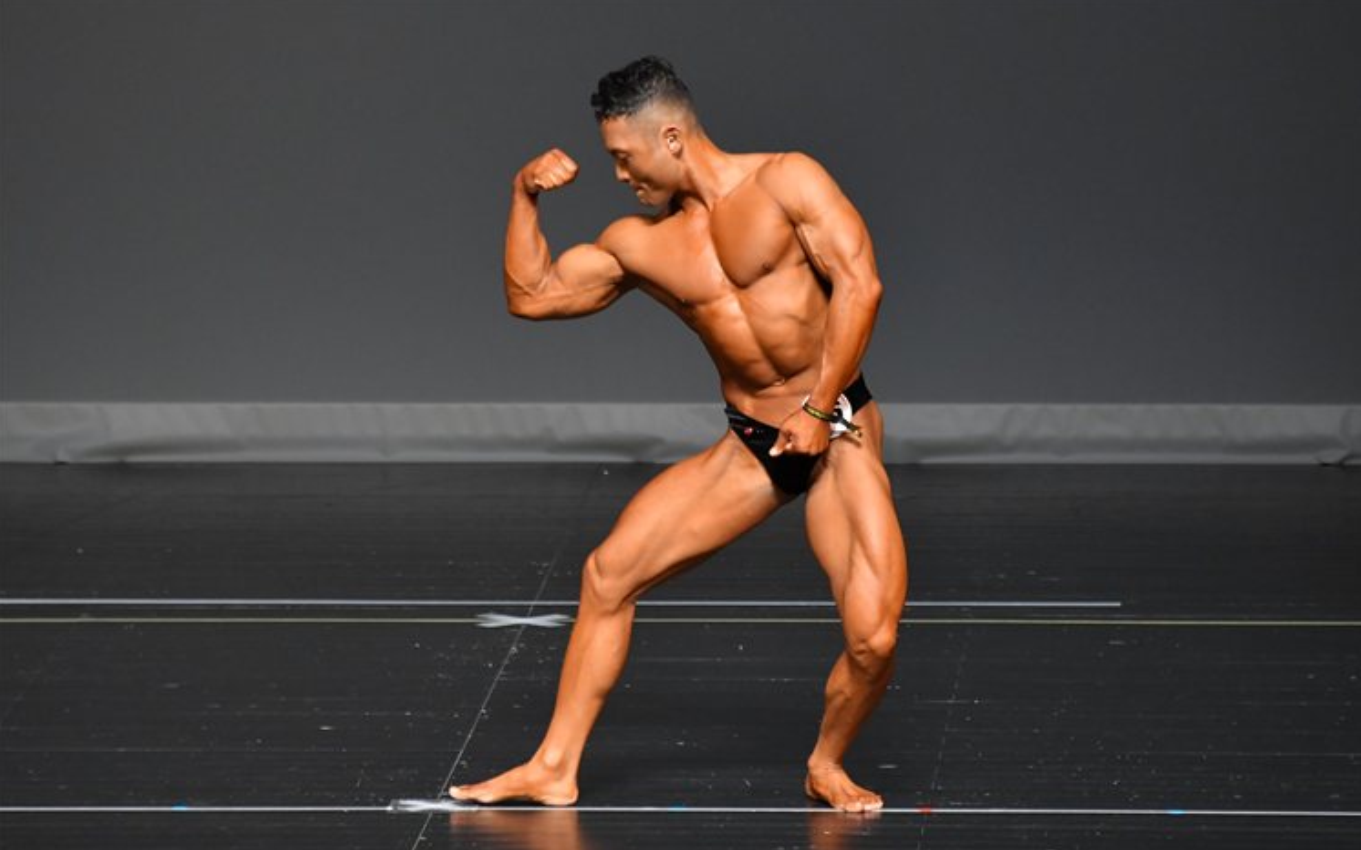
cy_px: 463
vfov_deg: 3.3
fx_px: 14723
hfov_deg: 5.3
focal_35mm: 397
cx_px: 703
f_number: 5.6
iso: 2500
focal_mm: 250
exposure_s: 1/400
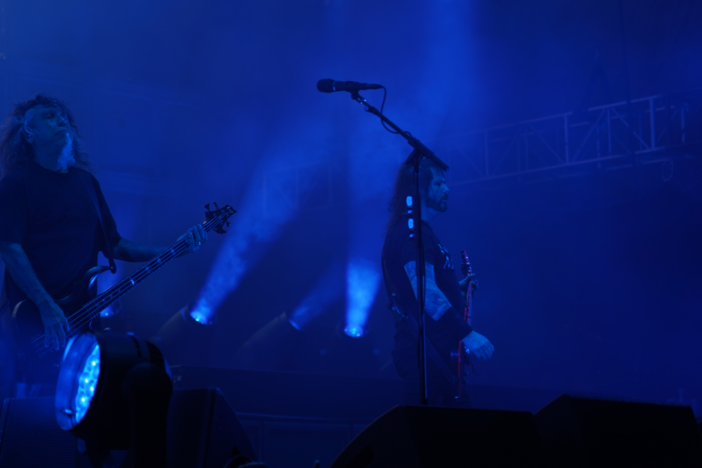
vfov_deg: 13.0
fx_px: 2047
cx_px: 351
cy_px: 234
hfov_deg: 19.5
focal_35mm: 105
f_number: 4
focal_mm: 105
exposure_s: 1/125
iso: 250
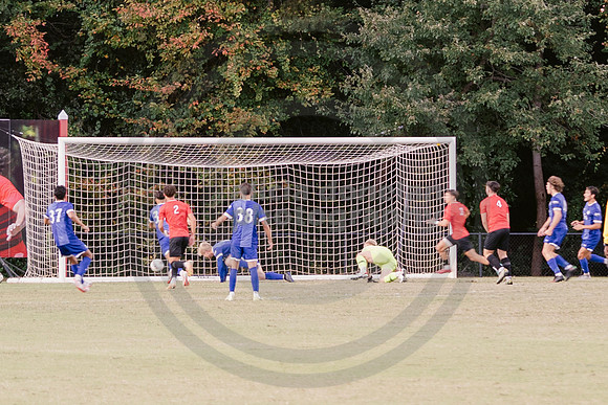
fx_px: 4931
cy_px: 101
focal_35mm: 292
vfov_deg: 4.7
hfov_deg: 7.1
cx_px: 300
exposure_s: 1/125
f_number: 3.2
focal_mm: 90
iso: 640
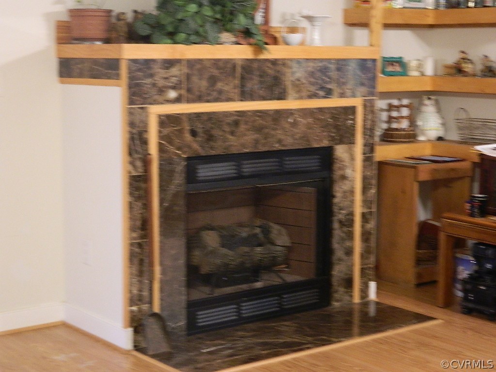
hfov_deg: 27.8
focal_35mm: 70
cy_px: 186
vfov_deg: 21.0
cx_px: 248
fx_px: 1003
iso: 400
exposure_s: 1/3
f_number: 4
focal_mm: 12.6
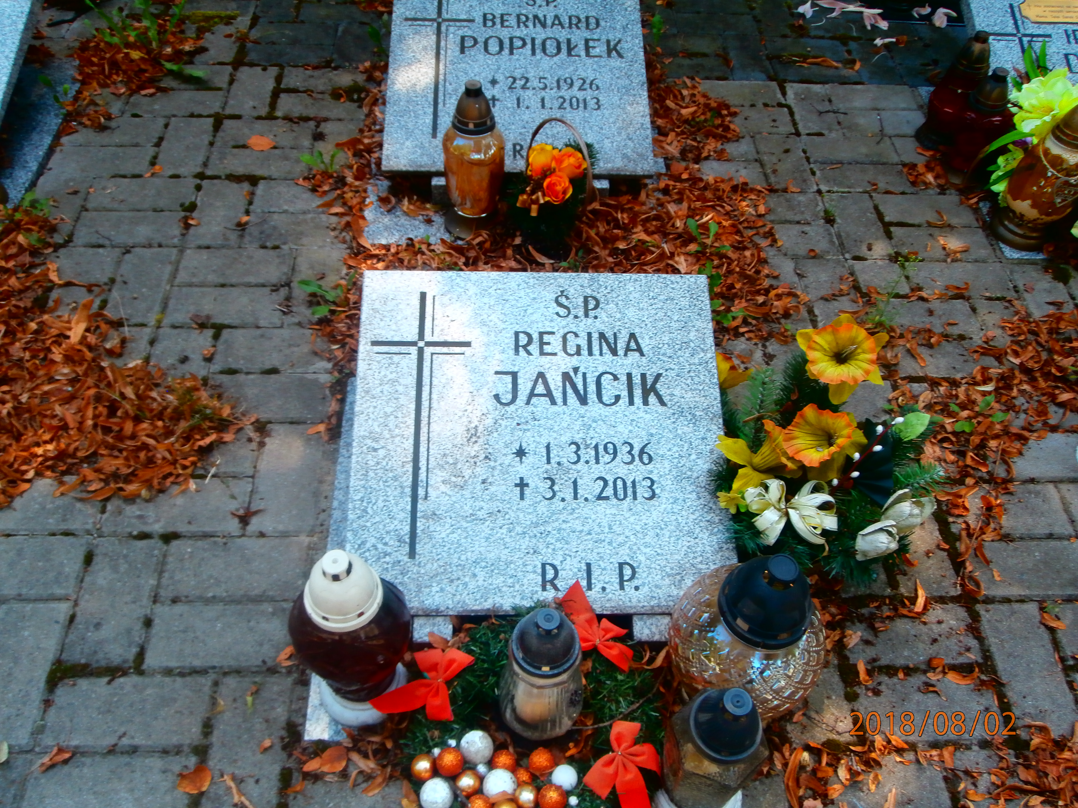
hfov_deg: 60.0
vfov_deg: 46.8
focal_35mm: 30
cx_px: 539
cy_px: 404
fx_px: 934
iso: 100
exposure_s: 1/160
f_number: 3.5
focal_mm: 5.36
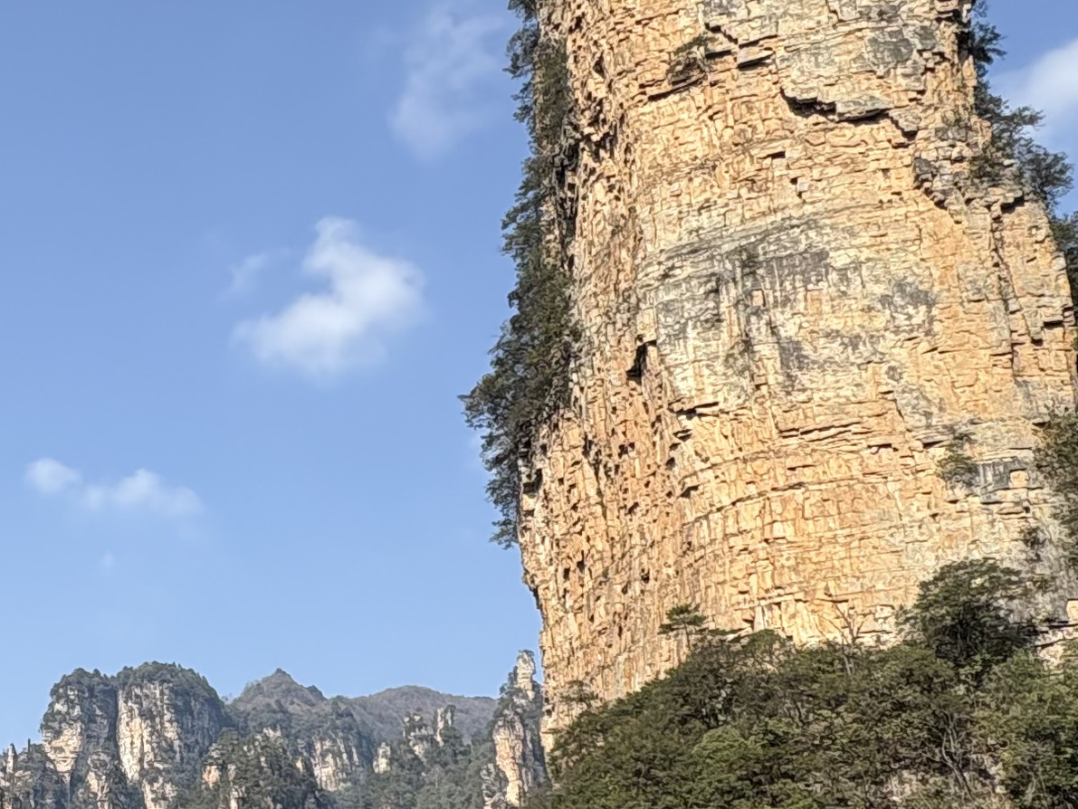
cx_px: 29
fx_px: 1464
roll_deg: -0.3
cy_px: 650
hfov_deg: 36.8
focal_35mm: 47
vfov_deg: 30.1
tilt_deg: +17.8
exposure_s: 1/1506
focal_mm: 2.22
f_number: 2.2
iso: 40
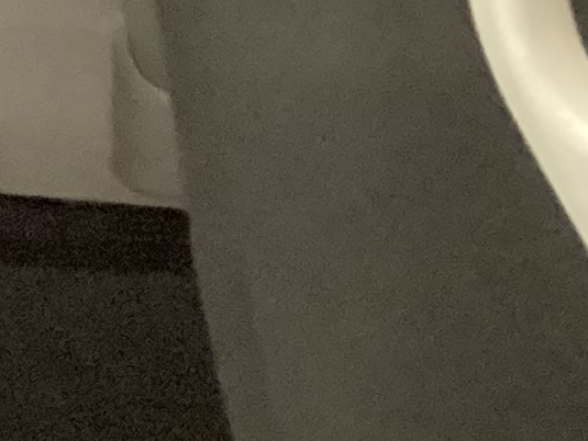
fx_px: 3213
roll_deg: +4.2
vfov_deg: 7.8
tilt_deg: -21.0
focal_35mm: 189
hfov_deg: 9.3
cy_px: 3
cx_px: -857
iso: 800
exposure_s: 1/17
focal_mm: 3.3
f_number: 2.4
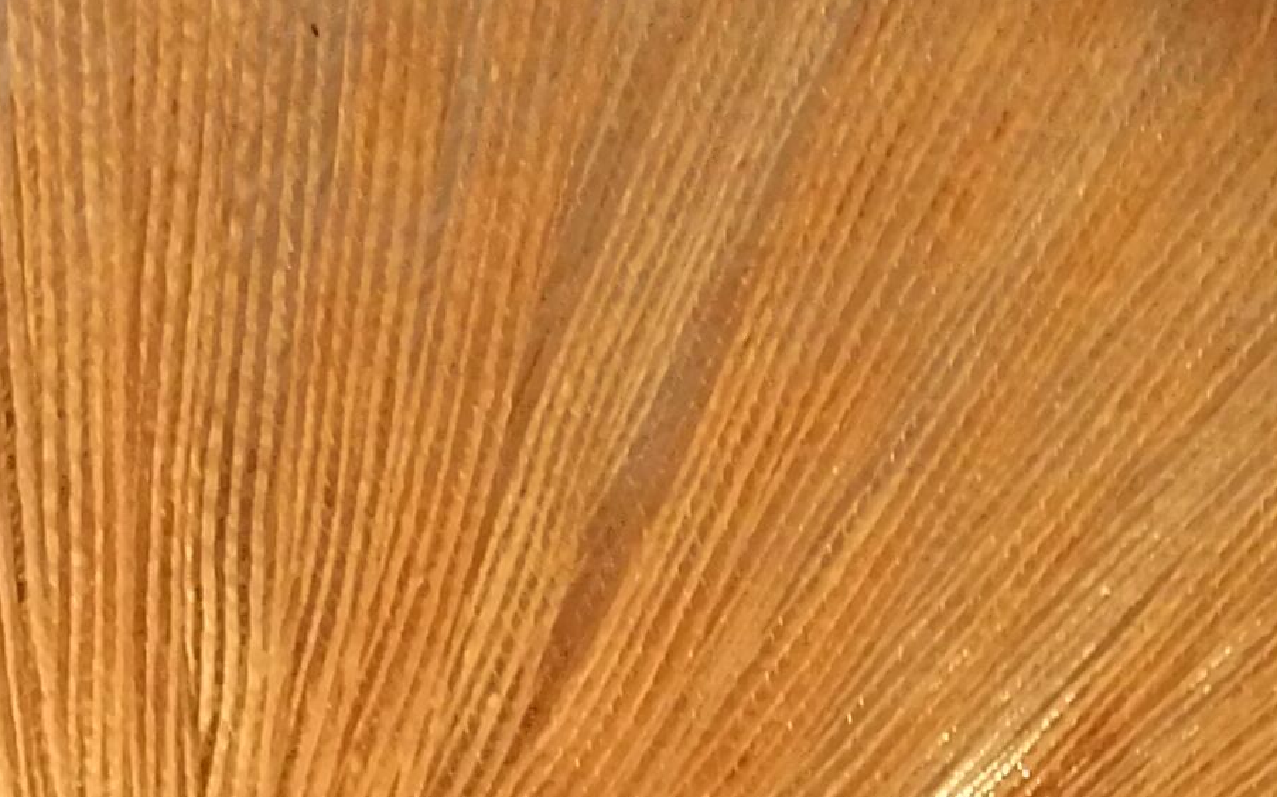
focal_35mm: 127
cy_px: 1248
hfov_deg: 16.0
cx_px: -107
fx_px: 4419
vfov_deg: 10.0
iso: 125
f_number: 1.8
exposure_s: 1/33.3
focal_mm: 3.46
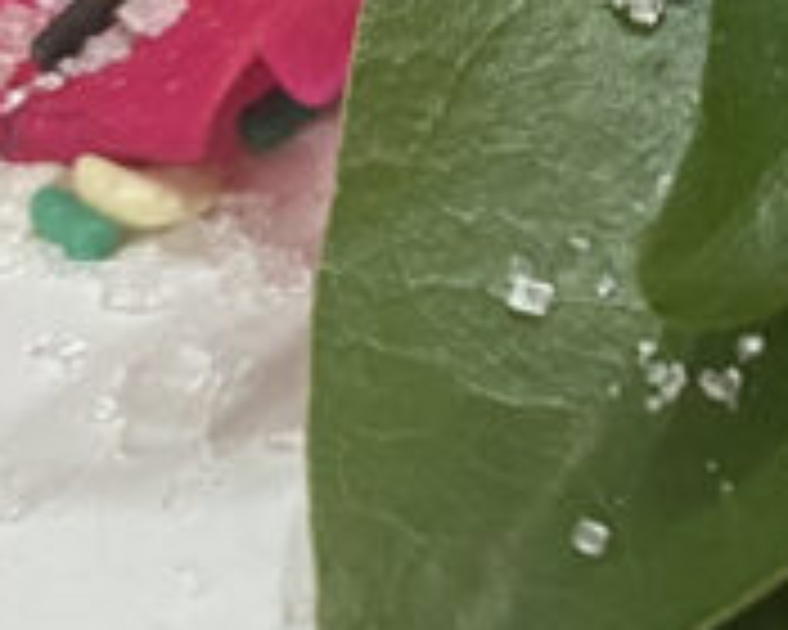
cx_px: 1243
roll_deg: +2.9
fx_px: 3335
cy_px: -621
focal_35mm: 143
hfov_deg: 12.7
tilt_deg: -39.7
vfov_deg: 10.0
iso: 400
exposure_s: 1/60
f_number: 1.8
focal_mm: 4.25
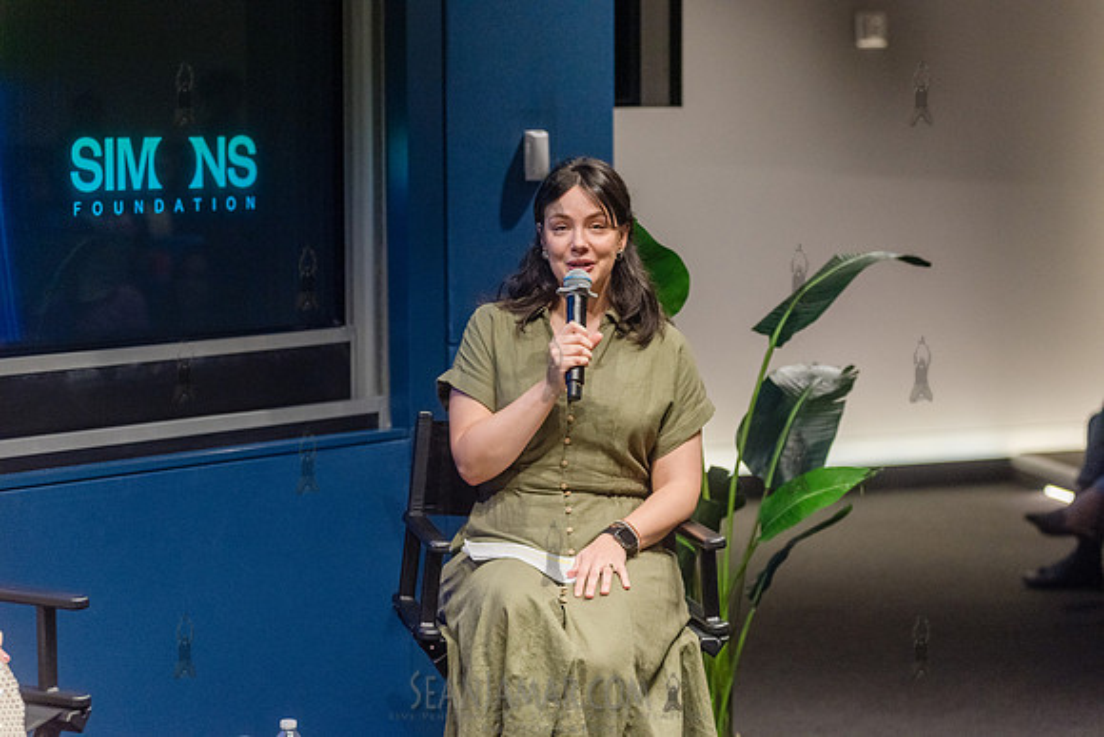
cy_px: 368
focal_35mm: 92
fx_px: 2822
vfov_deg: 14.9
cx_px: 552
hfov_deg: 22.1
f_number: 3.5
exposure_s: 1/320
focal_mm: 92
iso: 1250
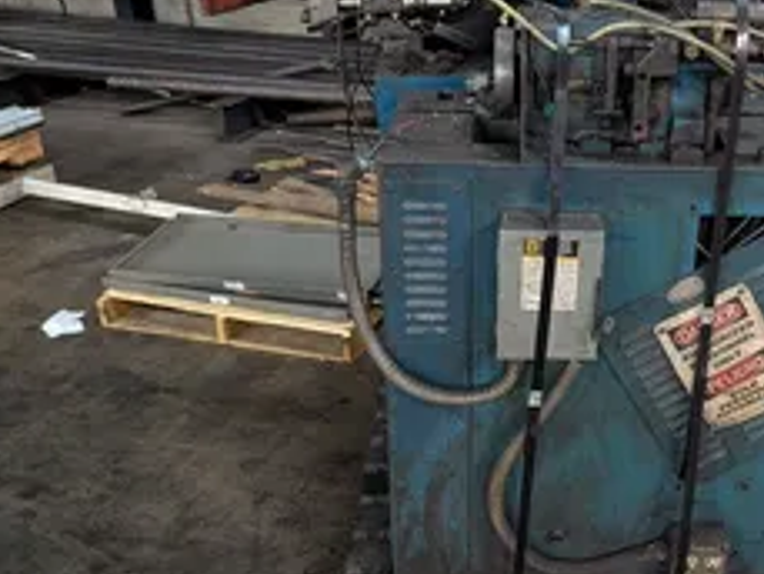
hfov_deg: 43.2
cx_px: 584
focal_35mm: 42
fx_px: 927
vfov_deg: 34.4
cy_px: 259
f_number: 1.68
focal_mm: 6.9
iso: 2674
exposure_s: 1/60
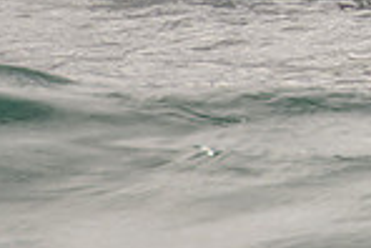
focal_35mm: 2158
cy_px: -318
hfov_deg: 1.0
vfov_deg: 0.6
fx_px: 22261
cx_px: 684
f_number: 5.6
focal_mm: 400
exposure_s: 1/2000
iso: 140
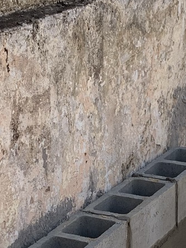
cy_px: 249
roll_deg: -0.6
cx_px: 151
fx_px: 860
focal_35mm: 120
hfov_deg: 12.3
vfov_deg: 16.1
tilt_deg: -23.0
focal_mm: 4.25
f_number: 1.8
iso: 25
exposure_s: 1/1880
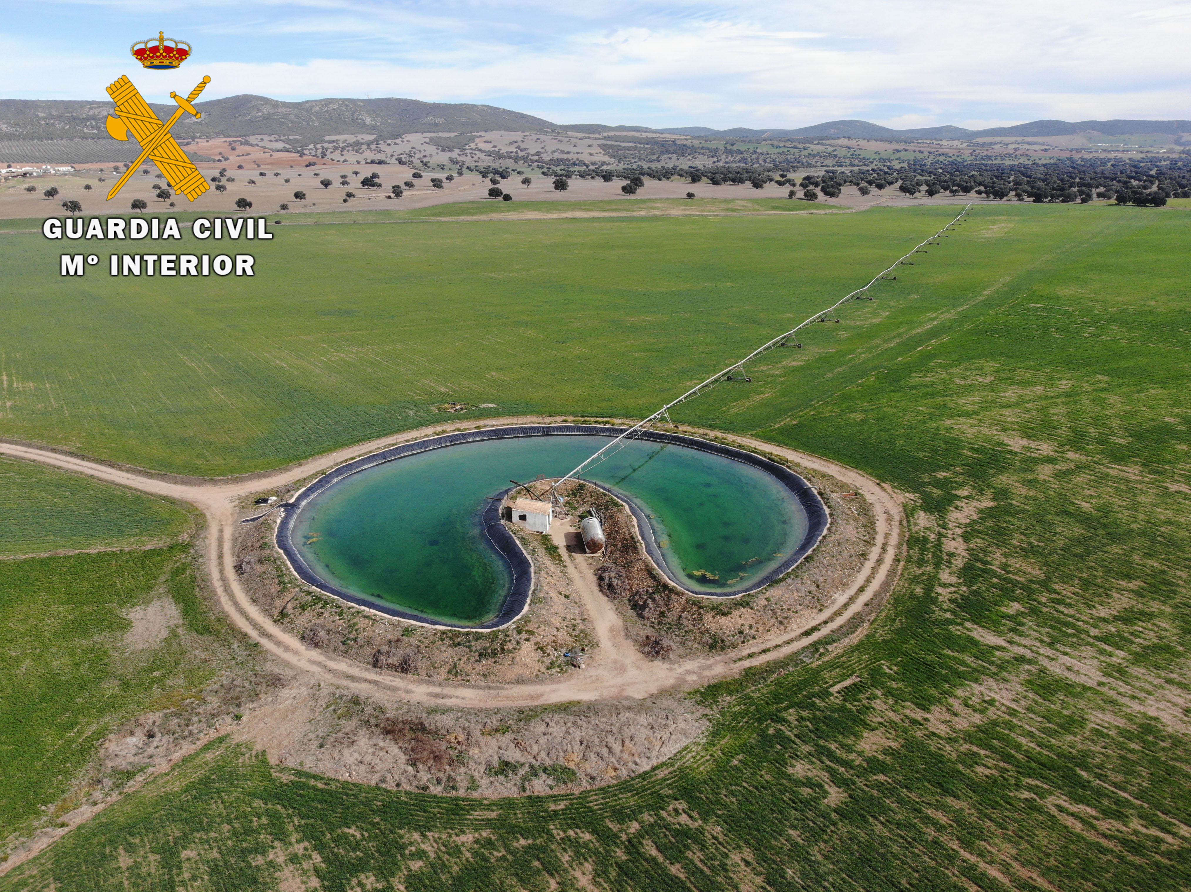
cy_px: 446
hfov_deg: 71.6
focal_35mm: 24
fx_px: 826
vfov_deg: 56.8
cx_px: 596
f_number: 2.8
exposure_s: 1/800
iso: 100
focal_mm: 4.5
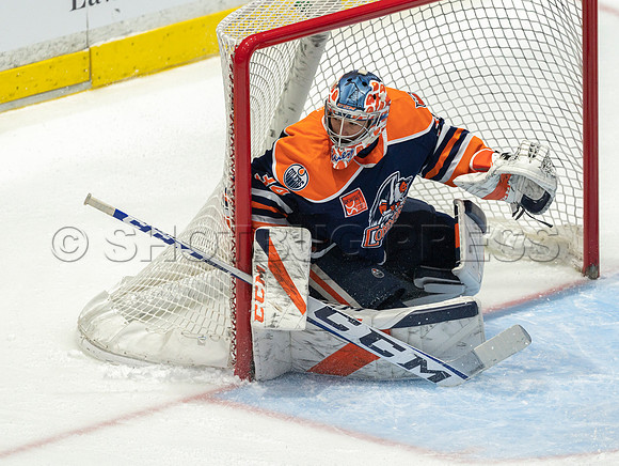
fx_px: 12230
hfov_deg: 2.9
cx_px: 349
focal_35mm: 683
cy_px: 233
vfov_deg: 2.2
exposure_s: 1/800
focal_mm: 600
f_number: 4
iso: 1600
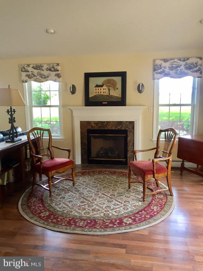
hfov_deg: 48.2
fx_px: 227
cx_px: 102
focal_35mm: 29
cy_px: 136
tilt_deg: -8.5
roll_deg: +0.6
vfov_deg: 61.7
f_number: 2.2
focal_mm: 4.15
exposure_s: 1/30
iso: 64
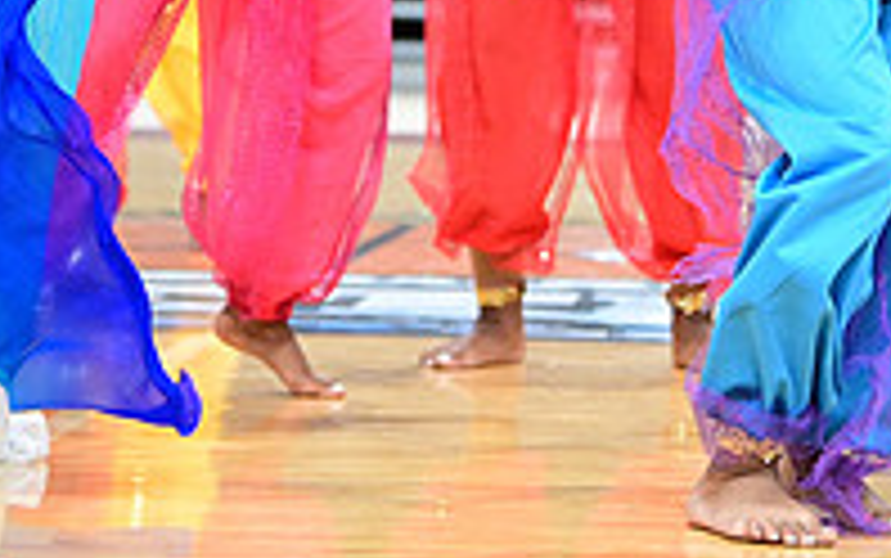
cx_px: 788
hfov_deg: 10.0
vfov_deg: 6.2
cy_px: -207
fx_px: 5078
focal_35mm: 209
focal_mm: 70
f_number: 3.2
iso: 6400
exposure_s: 1/1000
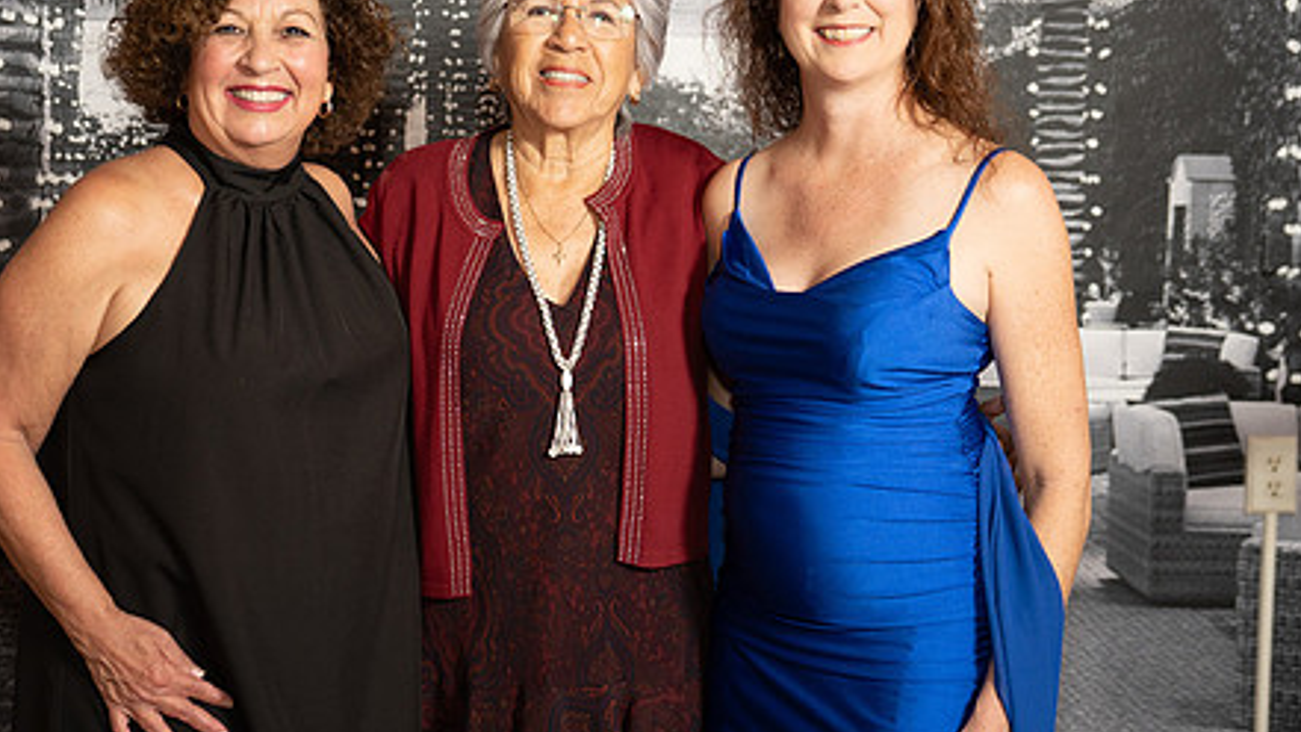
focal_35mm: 63
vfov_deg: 19.1
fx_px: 2173
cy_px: 335
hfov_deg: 33.3
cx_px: 546
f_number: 2.8
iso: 1000
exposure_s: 1/160
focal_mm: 45.7
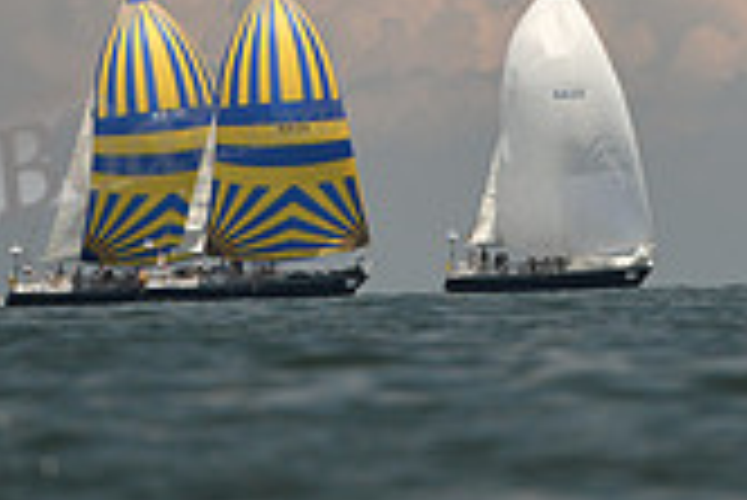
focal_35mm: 697
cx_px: 580
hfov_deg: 3.0
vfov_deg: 2.0
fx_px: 14475
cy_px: -119
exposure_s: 1/4000
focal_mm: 200
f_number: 2.8
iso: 320
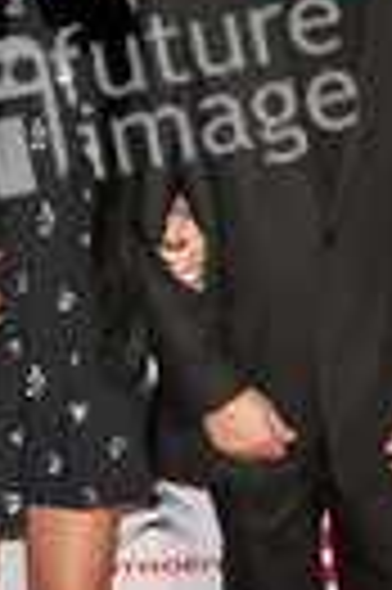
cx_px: 257
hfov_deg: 12.4
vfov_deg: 18.6
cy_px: 329
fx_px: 1801
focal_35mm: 110
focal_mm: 36
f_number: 5.6
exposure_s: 1/125
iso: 1000
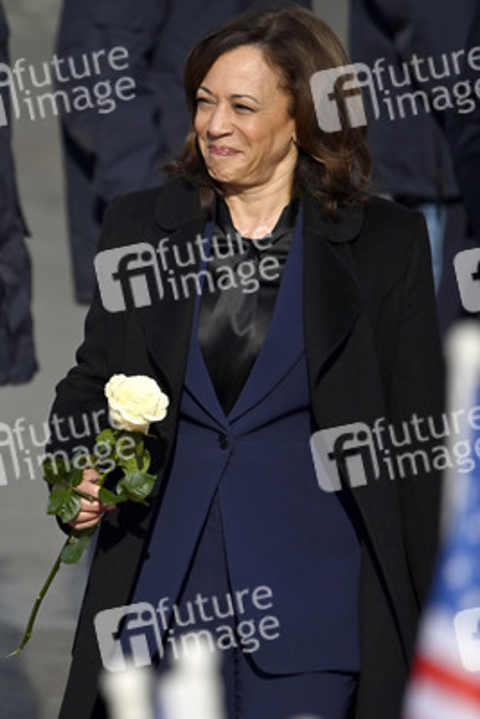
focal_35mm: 600
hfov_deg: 2.3
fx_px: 11989
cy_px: 360
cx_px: 240
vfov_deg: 3.4
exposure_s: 1/3200
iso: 160
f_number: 6.3
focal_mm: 600
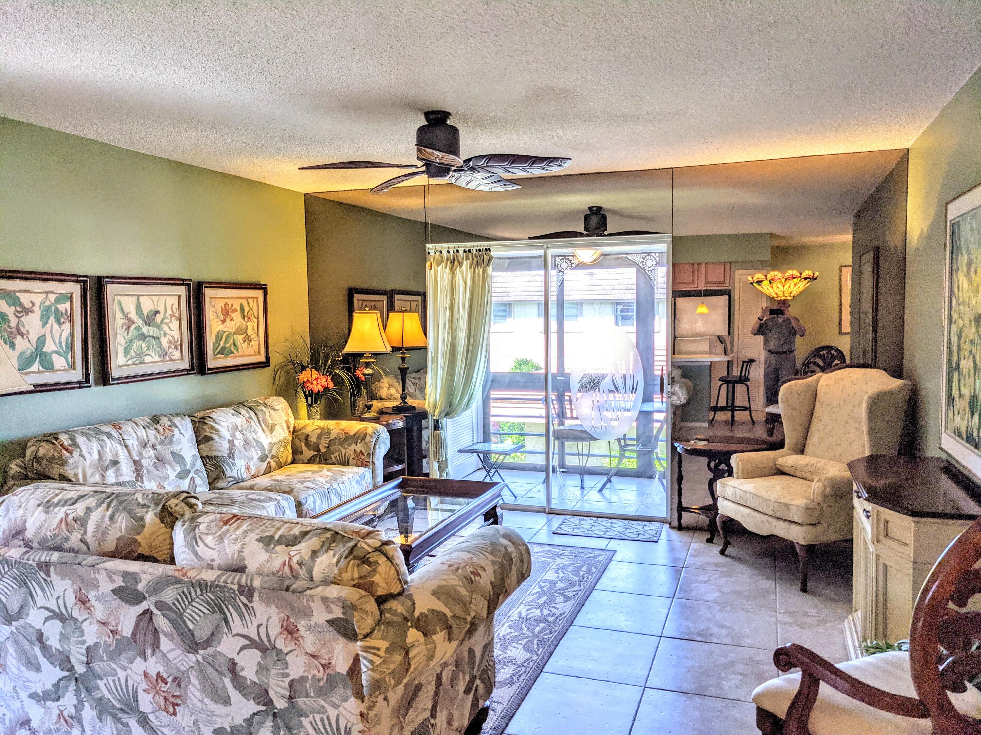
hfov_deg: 65.3
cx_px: 490
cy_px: 368
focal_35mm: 27
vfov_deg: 51.4
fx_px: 765
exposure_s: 1/197
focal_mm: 4.38
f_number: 1.73
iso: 66
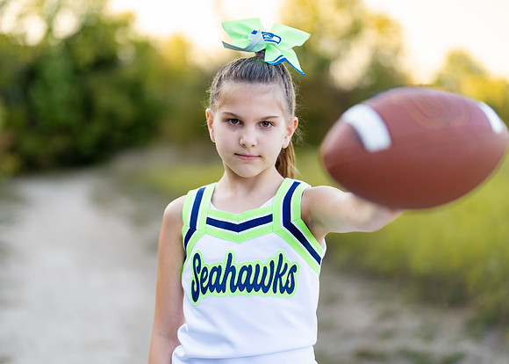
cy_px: 191
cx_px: 248
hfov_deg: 32.9
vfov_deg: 23.8
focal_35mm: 60
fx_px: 861
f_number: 1.2
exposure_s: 1/1000
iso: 100
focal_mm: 50
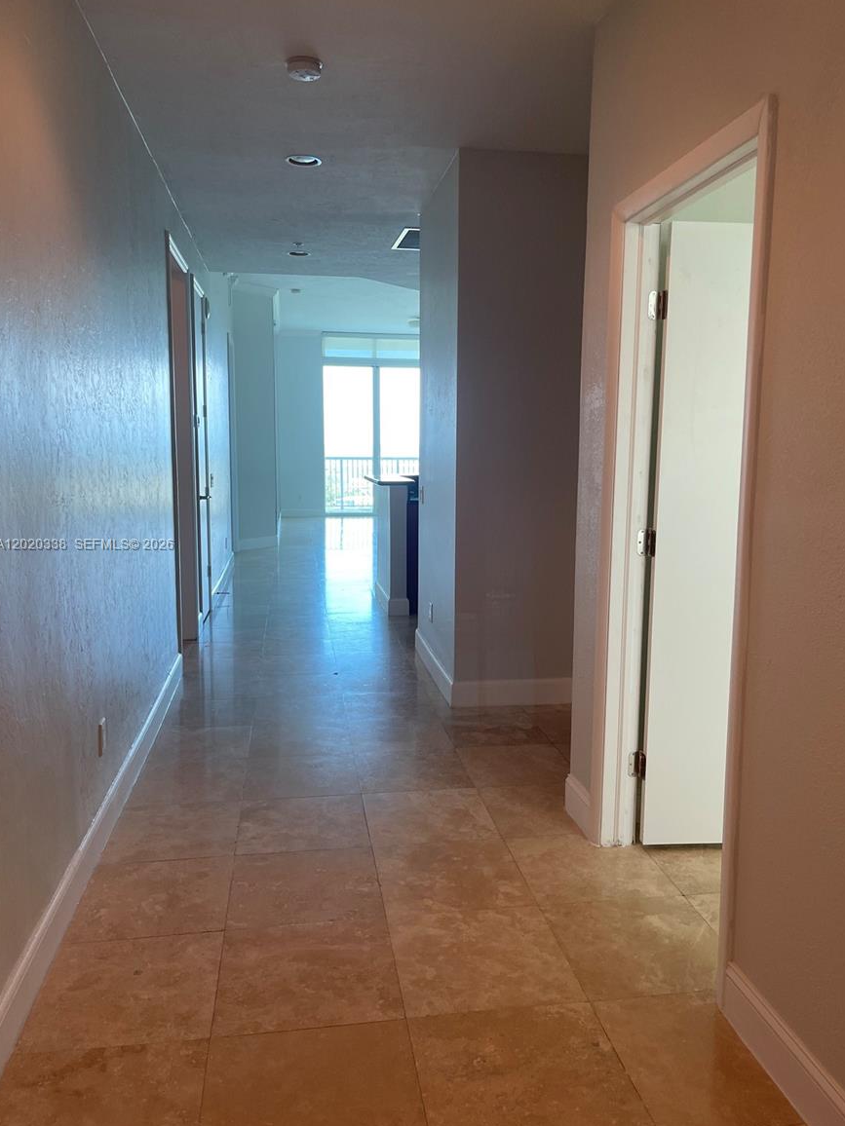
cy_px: 545
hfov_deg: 51.4
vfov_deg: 65.3
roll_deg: -0.7
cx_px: 432
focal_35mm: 27
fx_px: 879
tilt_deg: -6.3
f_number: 1.6
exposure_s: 1/120
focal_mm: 5.1
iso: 100
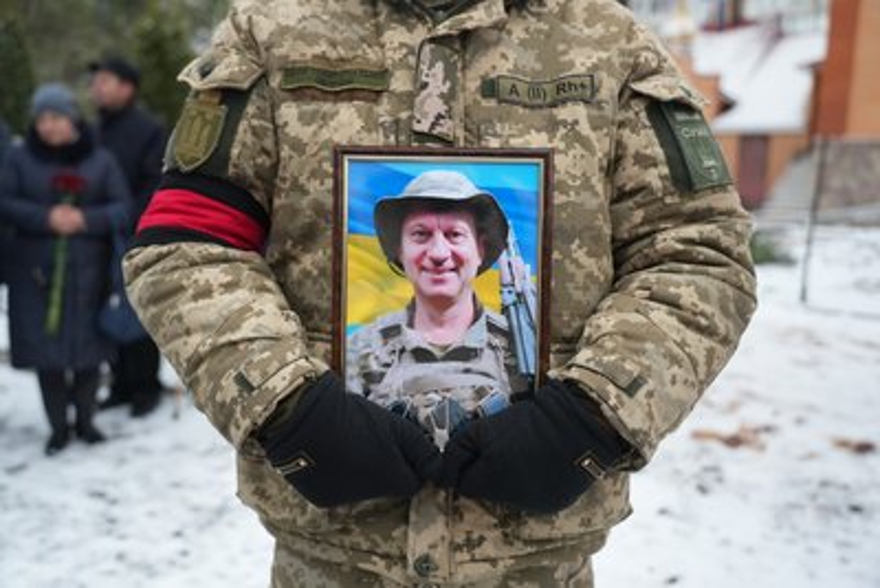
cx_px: 440
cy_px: 294
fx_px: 807
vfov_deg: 40.0
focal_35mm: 33
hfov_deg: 57.2
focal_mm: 33
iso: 2500
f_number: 2.8
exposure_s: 1/500
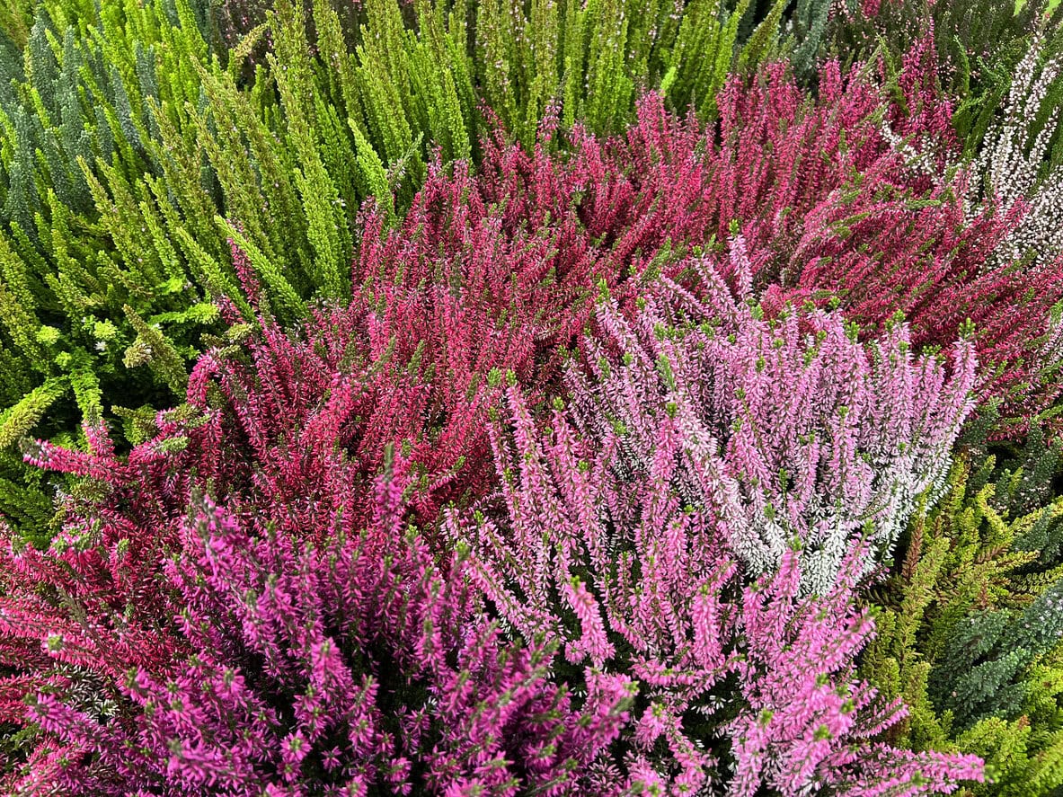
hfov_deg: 67.3
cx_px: 532
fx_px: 798
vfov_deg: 53.1
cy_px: 398
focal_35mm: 26
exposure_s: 1/121
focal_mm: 5.7
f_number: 1.5
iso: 50
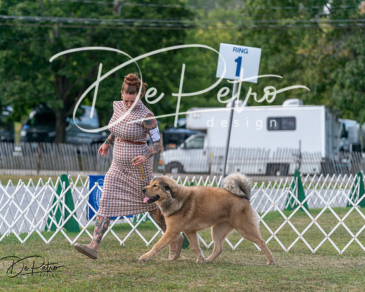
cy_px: 146
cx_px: 182
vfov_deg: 9.1
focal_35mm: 170
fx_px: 1836
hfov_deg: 11.4
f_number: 4
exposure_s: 1/2000
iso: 400
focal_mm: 151
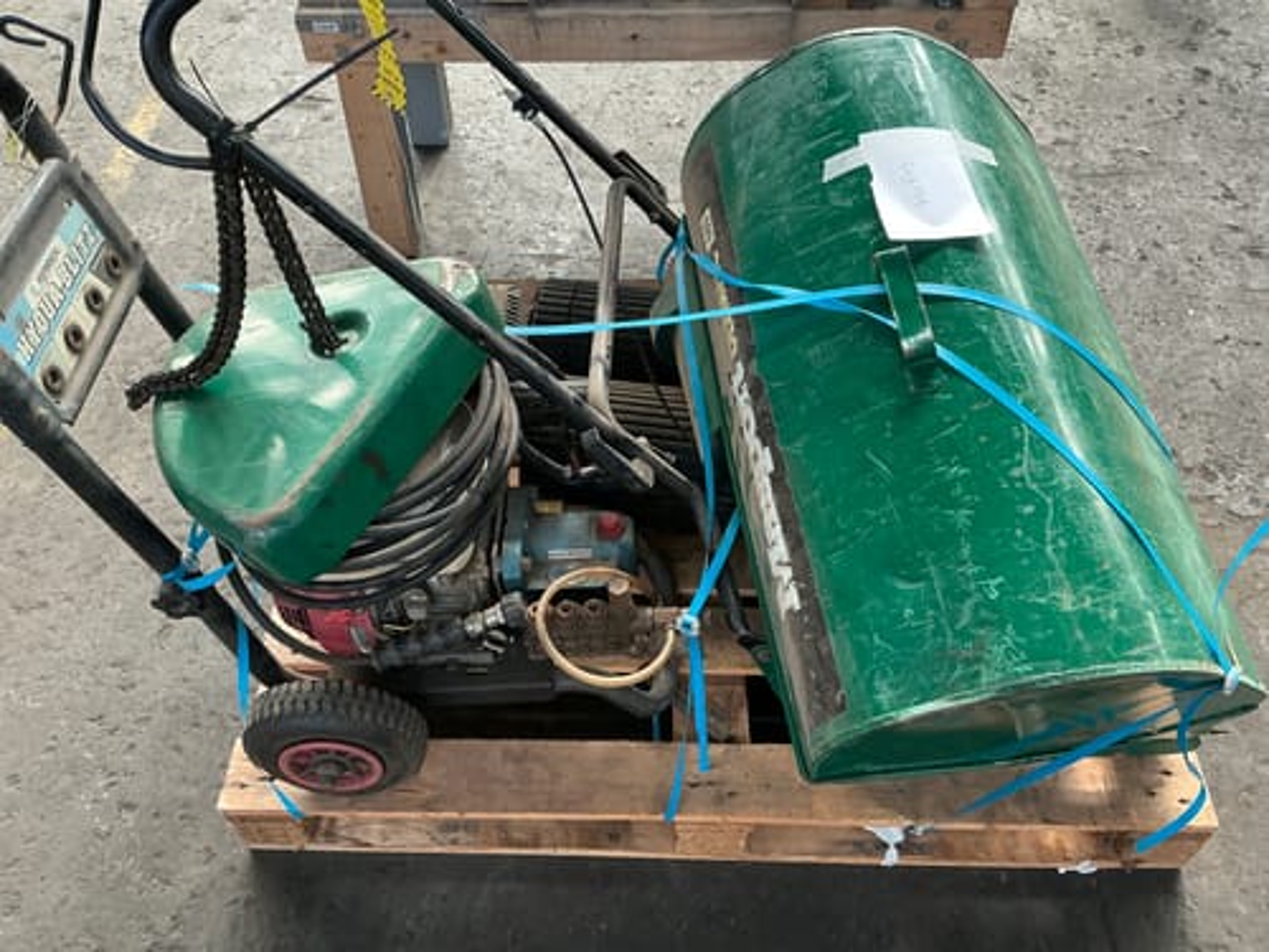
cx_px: 634
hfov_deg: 63.4
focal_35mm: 28
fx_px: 1026
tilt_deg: -49.6
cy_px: 476
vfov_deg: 49.7
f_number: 1.8
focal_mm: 3
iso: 125
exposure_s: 1/60
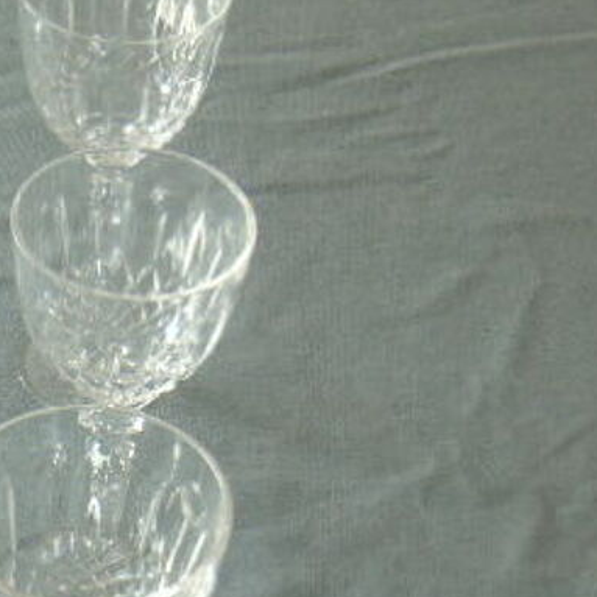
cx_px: -48
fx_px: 1893
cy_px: 480
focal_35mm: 97
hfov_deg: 17.4
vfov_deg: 17.8
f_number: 3.3
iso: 80
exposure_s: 1/50
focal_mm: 7.6
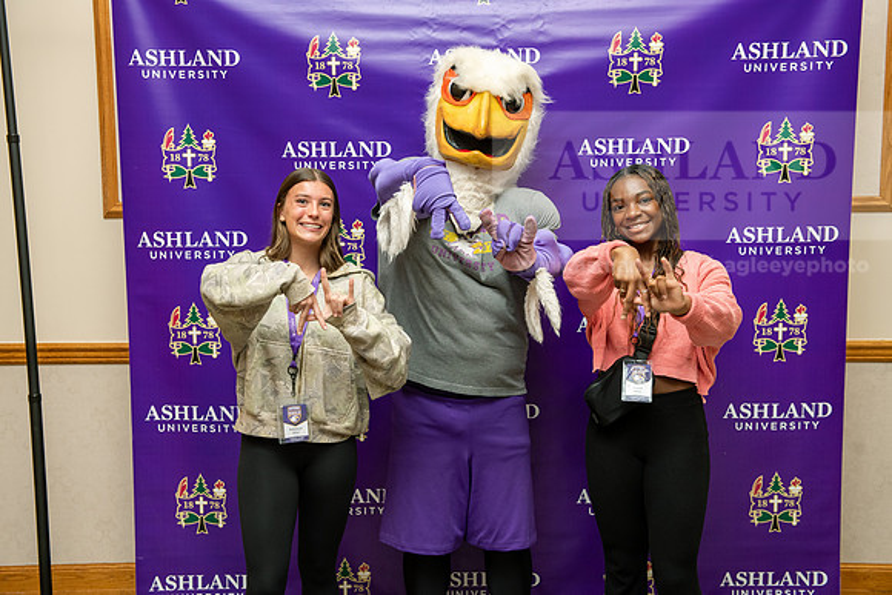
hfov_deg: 41.1
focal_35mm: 48
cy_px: 298
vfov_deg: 28.1
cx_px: 446
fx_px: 1190
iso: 800
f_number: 4.5
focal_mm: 48
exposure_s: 1/160
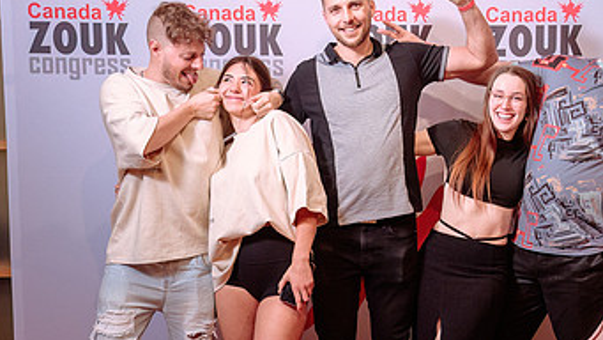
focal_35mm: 63
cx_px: 427
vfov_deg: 19.1
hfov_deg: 32.9
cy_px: 197
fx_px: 1008
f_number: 5
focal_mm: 29
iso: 500
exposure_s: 1/100
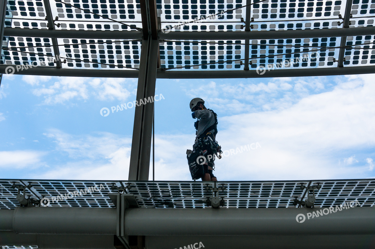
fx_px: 577
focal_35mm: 56
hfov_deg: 36.0
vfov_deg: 24.3
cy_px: 124
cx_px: 188
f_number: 9
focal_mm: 37
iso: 100
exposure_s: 1/500
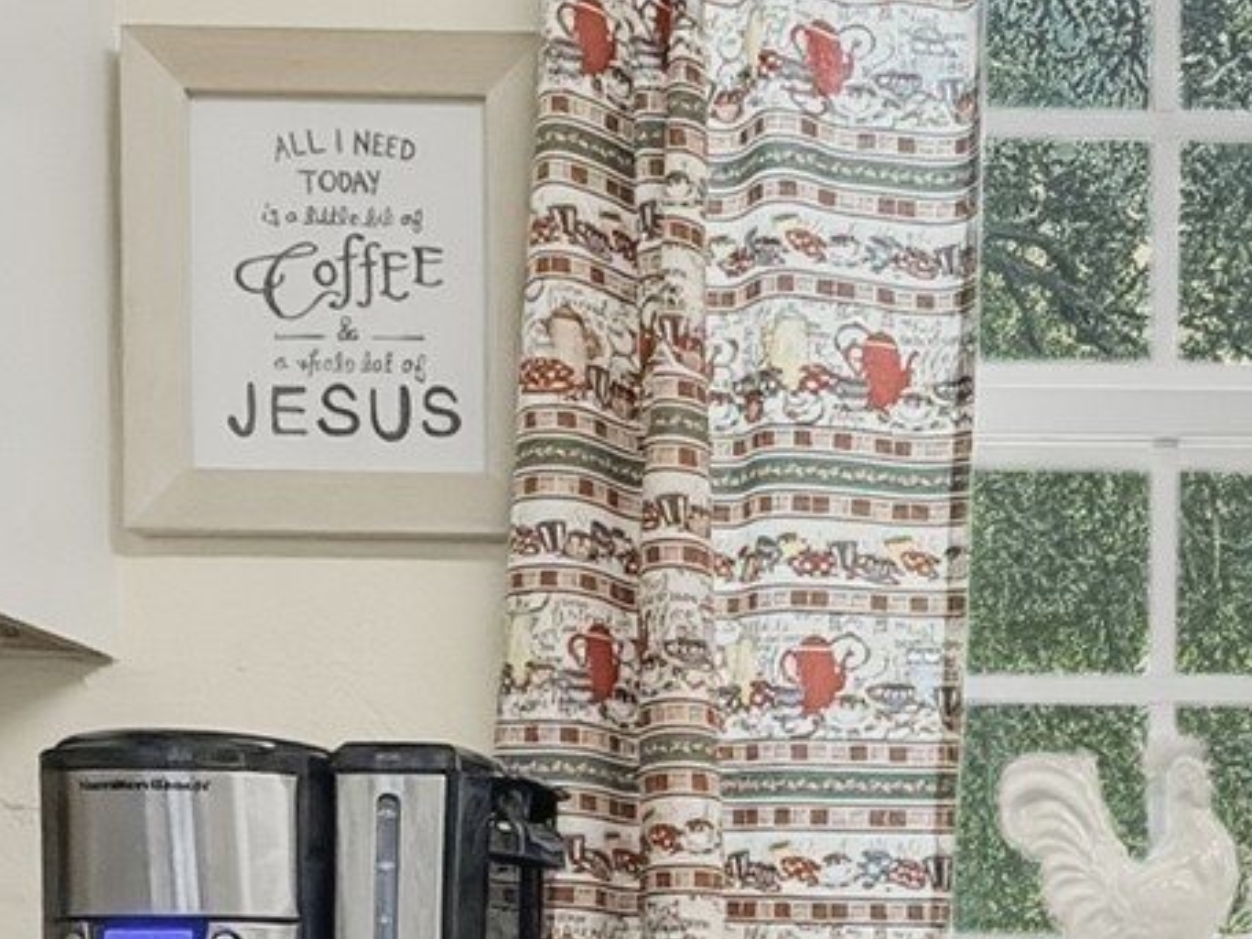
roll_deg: -0.2
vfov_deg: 21.8
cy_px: 1293
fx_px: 2134
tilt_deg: -5.5
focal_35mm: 59
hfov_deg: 29.8
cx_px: 1340
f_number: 2.2
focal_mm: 2.2
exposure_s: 1/60
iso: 250
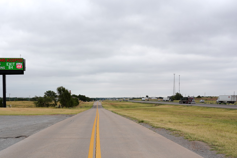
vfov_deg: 27.1
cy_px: 119
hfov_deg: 40.2
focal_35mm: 49
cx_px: 97
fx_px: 323
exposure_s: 1/100
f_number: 14
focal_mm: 32
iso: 100
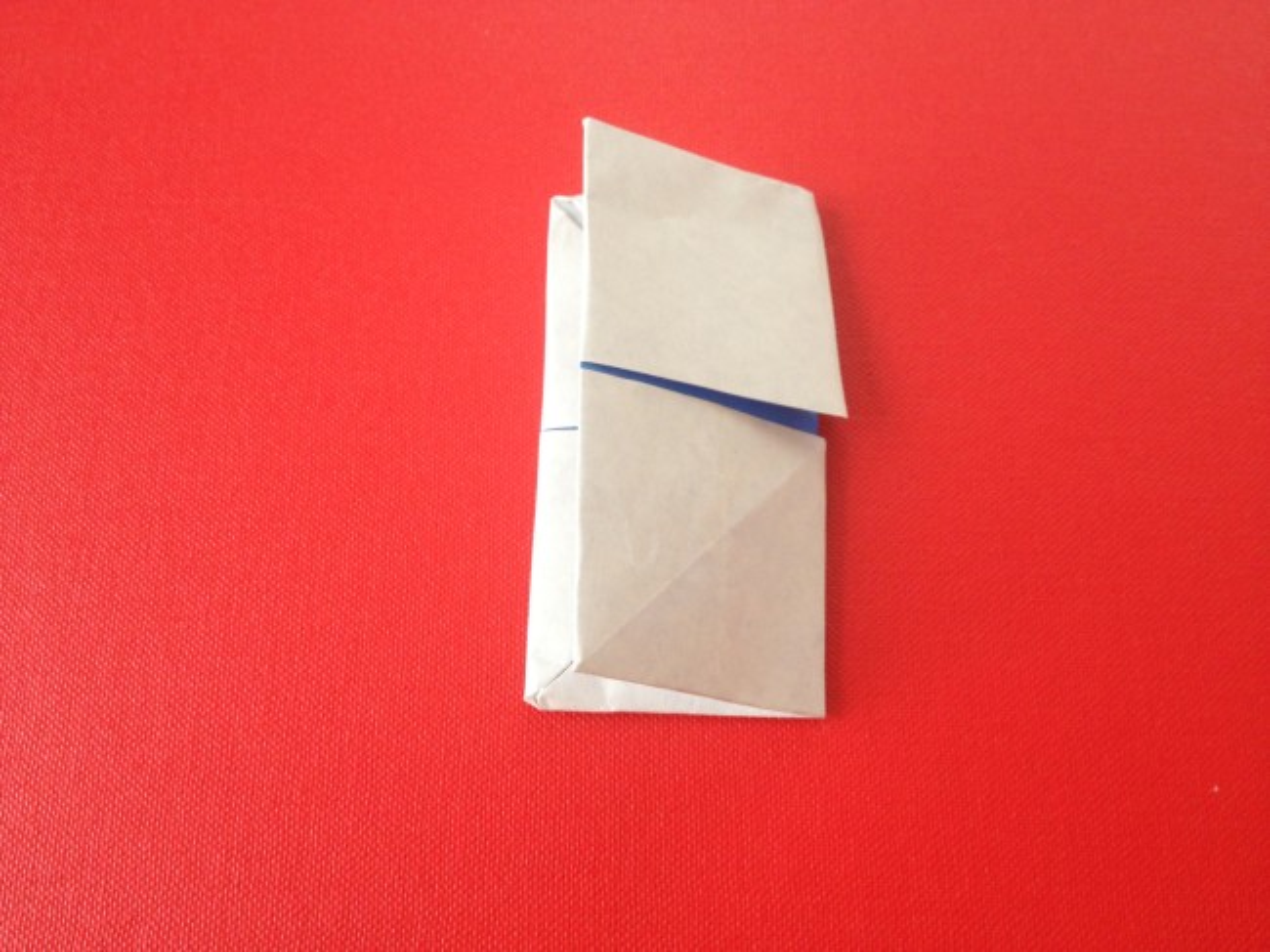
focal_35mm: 35
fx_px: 1284
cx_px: 635
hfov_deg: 52.6
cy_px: 476
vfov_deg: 40.7
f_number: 2.4
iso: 80
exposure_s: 1/20
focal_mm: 4.28
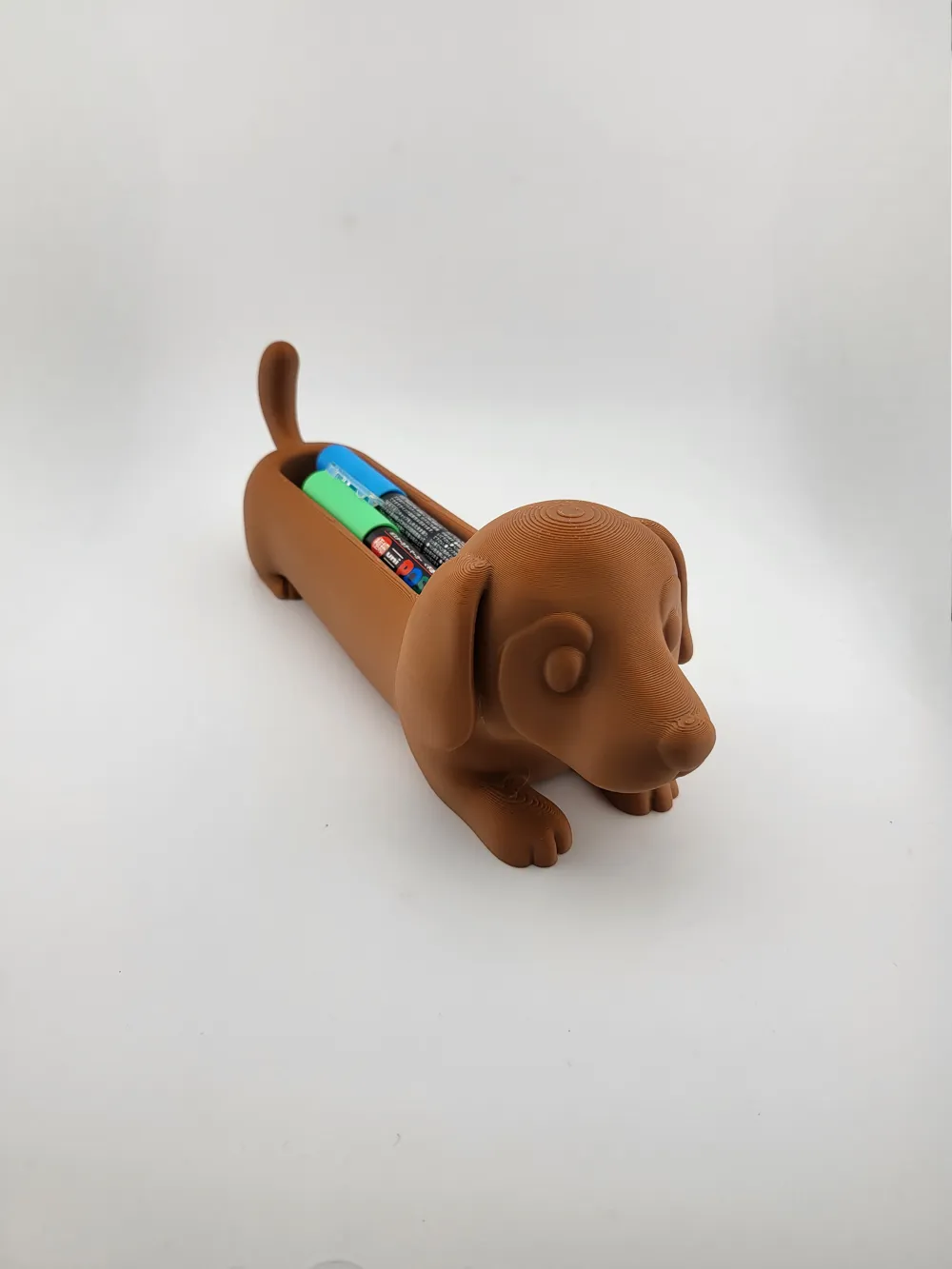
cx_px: 476
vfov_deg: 71.6
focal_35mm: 24
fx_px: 880
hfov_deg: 56.8
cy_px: 634
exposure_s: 1/667
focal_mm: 5
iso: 40
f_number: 1.8
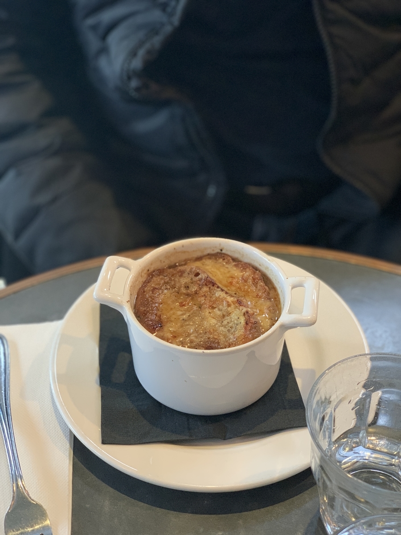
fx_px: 803
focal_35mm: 52
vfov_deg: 36.8
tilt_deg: -41.7
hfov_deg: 28.0
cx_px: 200
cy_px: 268
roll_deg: +1.3
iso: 250
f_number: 2.4
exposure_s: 1/60
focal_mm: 6
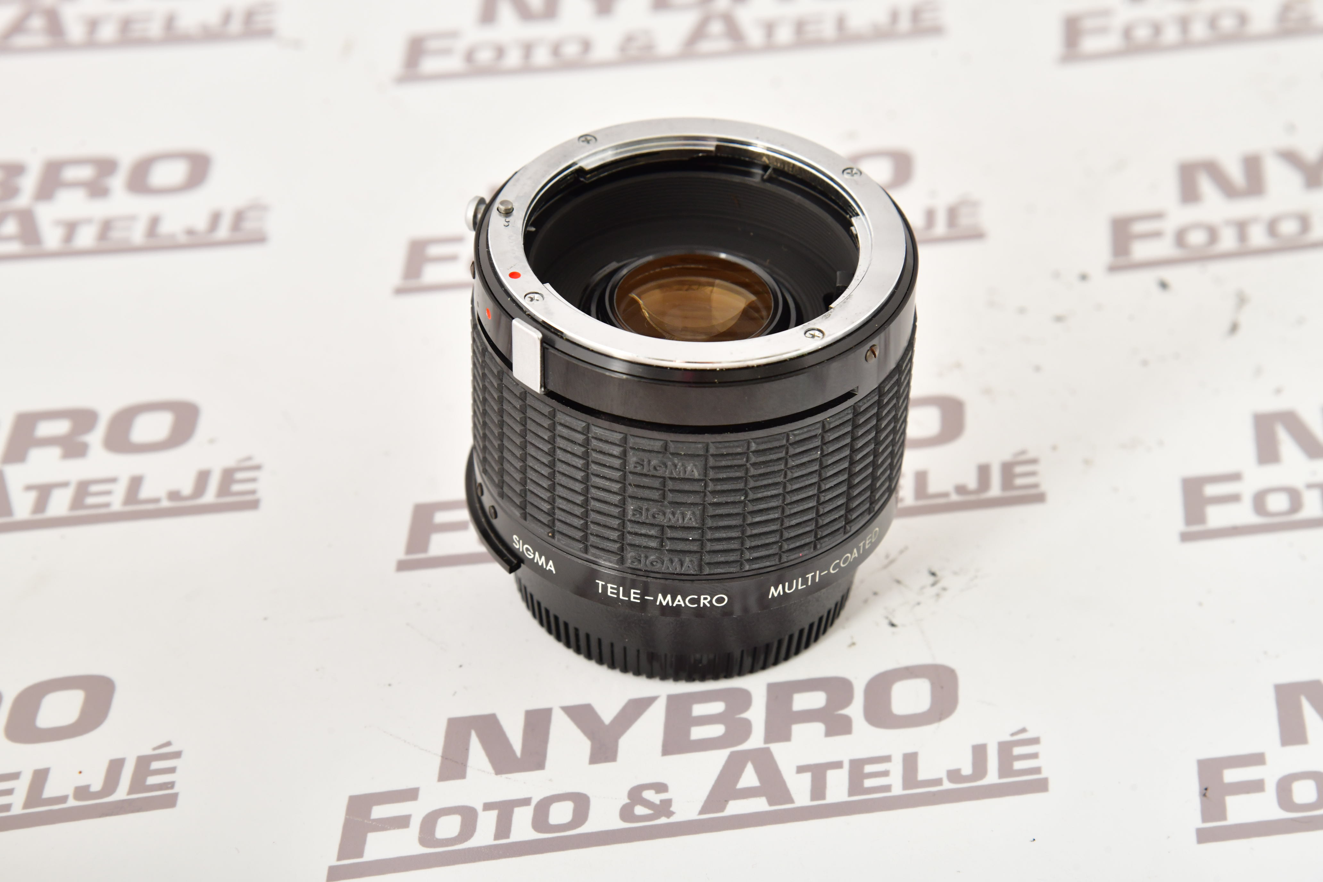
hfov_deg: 17.1
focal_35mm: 120
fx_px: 4410
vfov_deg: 11.4
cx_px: 662
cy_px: 441
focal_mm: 120
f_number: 11
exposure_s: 1/200
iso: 1000
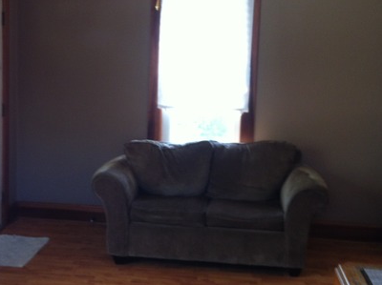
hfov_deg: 34.3
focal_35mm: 56
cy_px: 120
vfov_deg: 26.0
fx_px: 617
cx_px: 162
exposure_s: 1/15
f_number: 2.8
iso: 100
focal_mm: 3.85
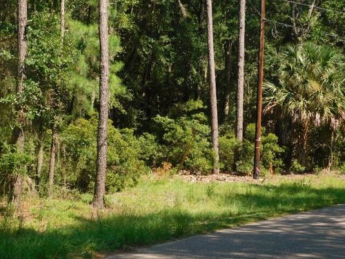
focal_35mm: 71
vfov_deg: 20.7
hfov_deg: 27.4
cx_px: 172
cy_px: 130
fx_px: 708
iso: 125
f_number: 4.3
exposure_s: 1/400
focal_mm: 12.6
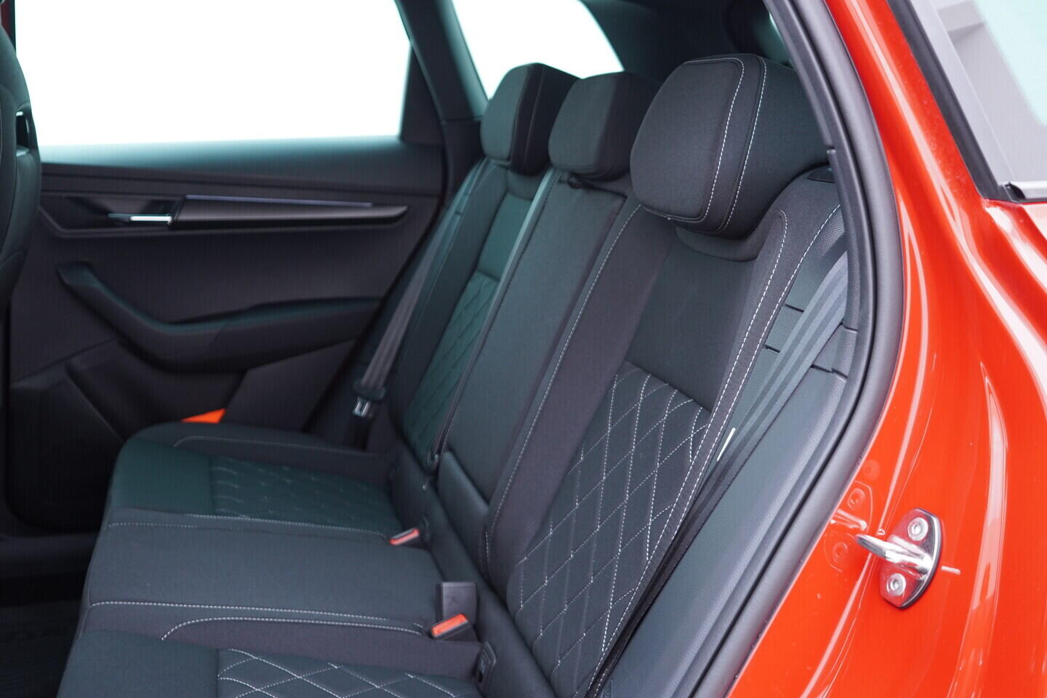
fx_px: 1047
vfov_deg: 36.9
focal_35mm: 36
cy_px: 349
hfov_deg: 53.1
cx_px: 524
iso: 500
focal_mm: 24
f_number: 2.8
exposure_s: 1/40
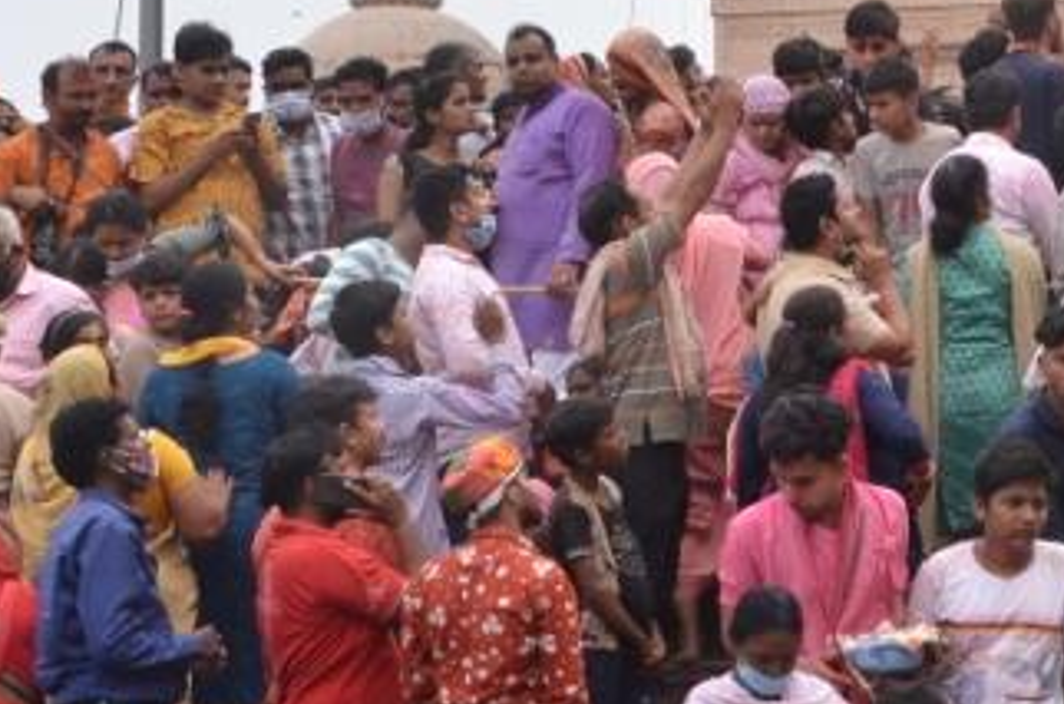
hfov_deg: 16.1
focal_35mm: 124
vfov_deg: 11.0
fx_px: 3656
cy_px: 116
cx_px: 1133
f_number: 8
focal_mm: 26
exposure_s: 1/160
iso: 500
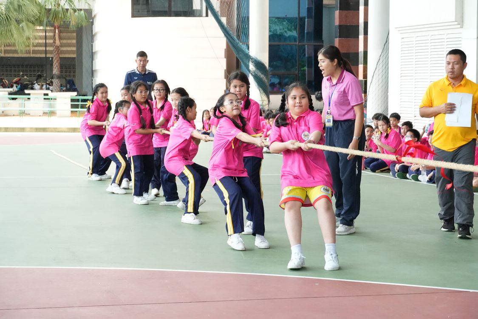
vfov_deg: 15.2
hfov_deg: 22.6
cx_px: 239
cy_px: 160
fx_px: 1195
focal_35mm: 90
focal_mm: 60
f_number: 6.3
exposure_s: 1/400
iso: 3200
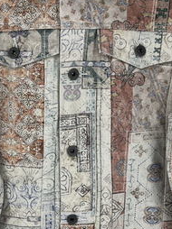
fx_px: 411
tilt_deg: -14.0
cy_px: 124
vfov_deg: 31.2
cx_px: 83
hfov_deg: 23.6
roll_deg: +0.7
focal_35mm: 62
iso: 50
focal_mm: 5.7
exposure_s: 1/614
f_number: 1.5
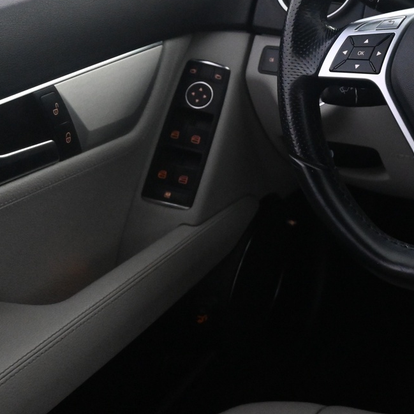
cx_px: 494
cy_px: 70
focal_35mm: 72
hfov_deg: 22.3
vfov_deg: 23.7
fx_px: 969
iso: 4000
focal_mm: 22.5
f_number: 5
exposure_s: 1/100
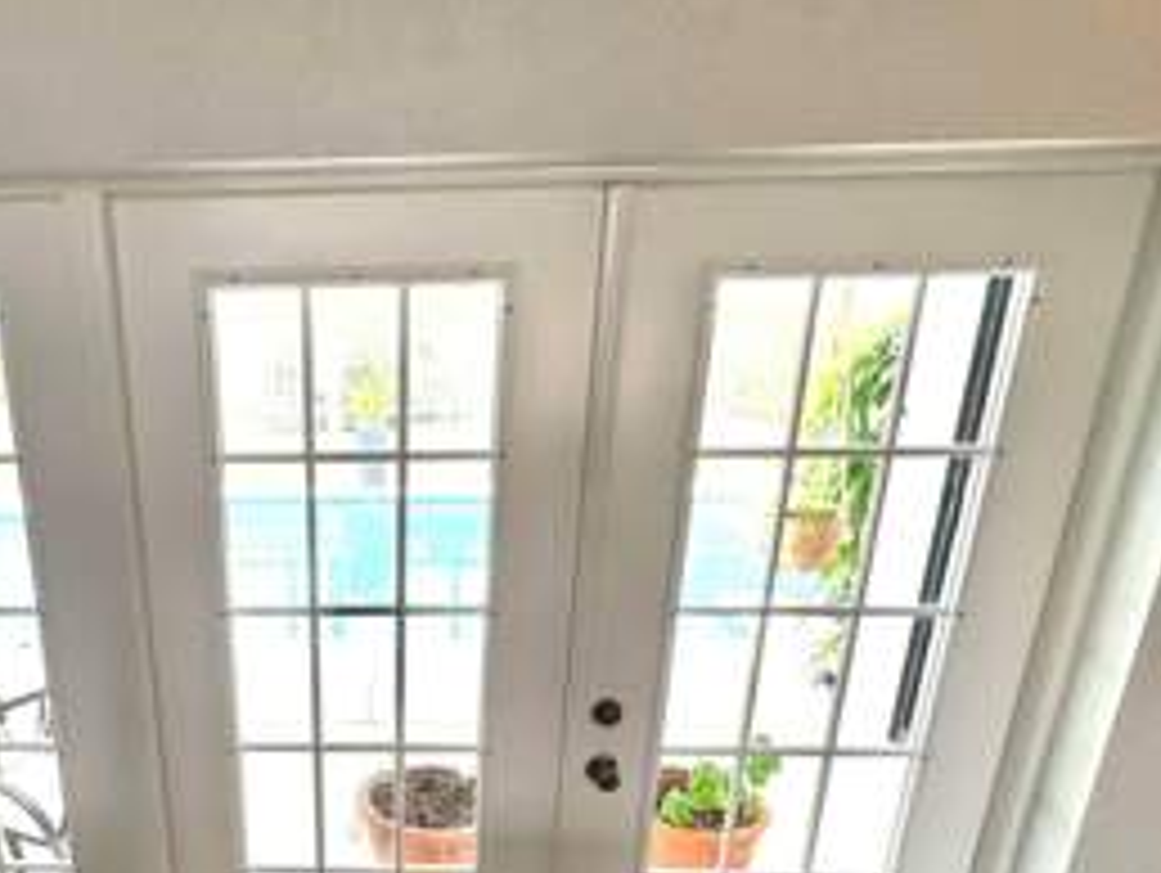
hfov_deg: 64.4
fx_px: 873
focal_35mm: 26
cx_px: 333
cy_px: 630
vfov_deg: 51.4
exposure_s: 1/158
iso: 40
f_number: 2.2
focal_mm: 2.22
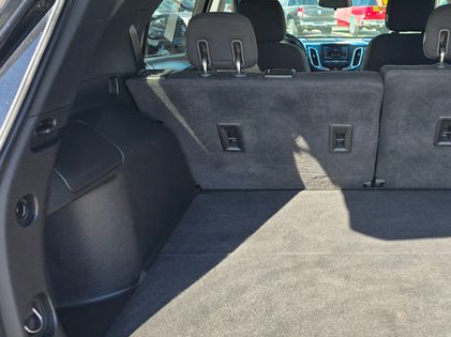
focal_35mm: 35
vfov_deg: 40.6
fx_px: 456
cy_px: 168
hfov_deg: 50.6
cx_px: 336
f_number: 1.7
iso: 20
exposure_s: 1/180
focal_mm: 6.3
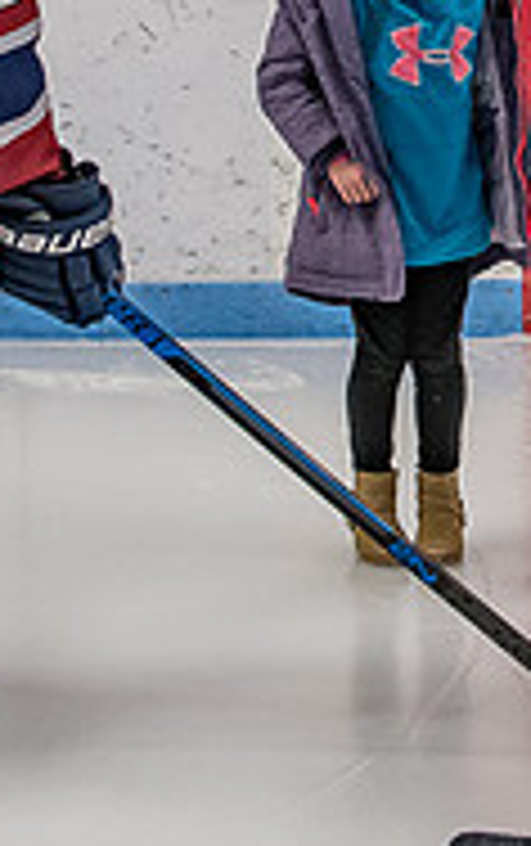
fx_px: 3647
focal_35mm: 158
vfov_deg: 12.9
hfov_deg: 8.2
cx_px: 662
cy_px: -143
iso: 800
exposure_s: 1/250
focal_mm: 28
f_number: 4.5
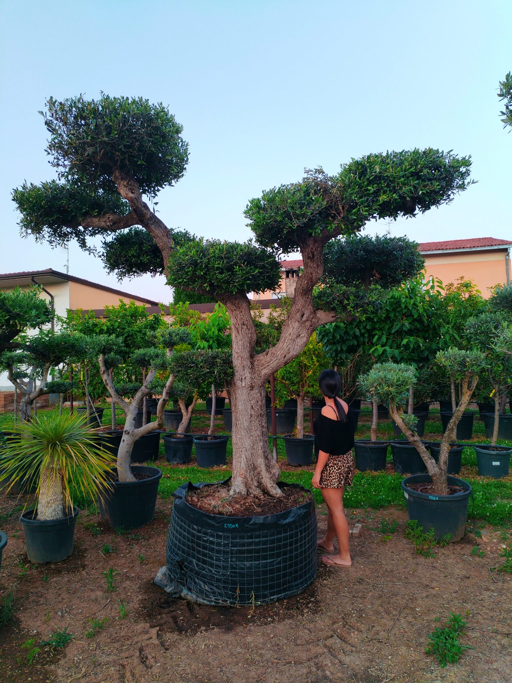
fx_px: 513
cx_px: 256
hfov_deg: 53.1
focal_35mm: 26
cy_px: 342
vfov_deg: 67.3
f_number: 1.8
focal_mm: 4.75
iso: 279
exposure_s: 1/50
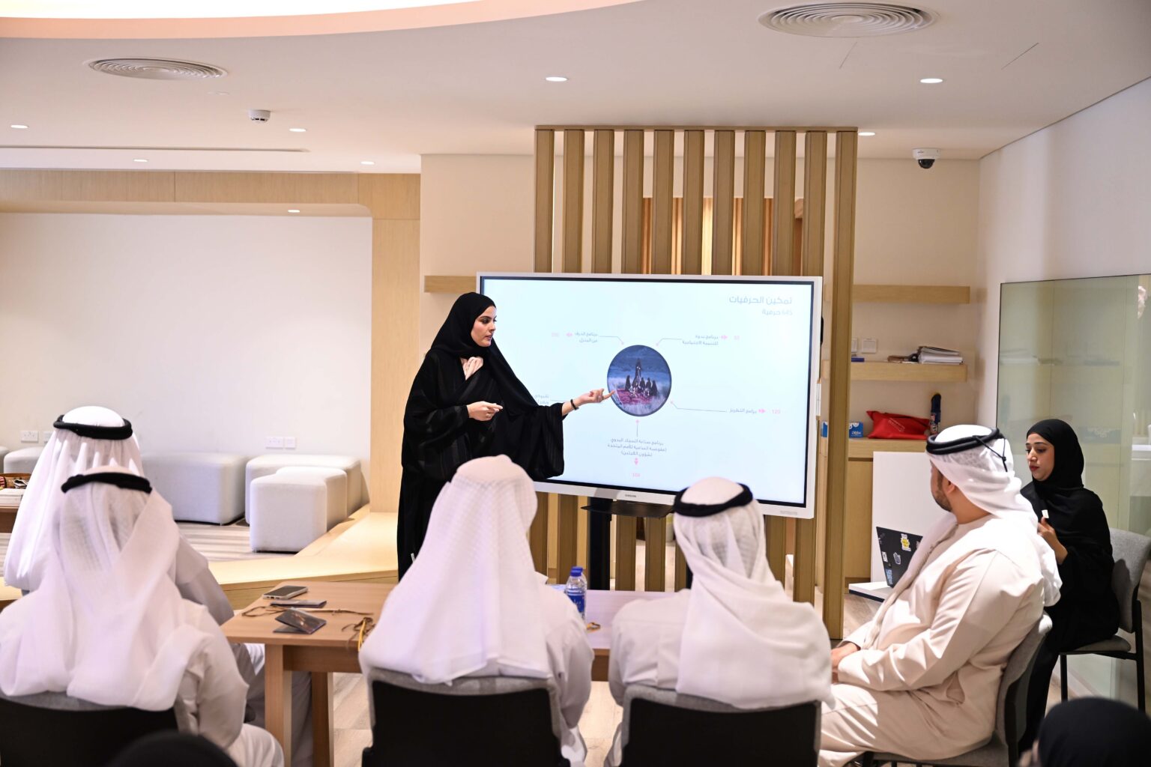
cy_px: 384
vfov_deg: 29.9
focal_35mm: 45
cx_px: 576
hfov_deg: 43.6
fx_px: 1439
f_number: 3.5
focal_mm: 45
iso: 1600
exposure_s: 1/80
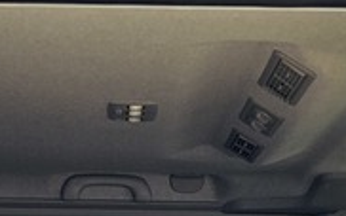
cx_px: 105
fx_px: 1010
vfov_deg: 10.2
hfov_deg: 19.4
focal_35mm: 107
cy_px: 561
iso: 10
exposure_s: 1/291
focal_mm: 6.3
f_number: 1.7
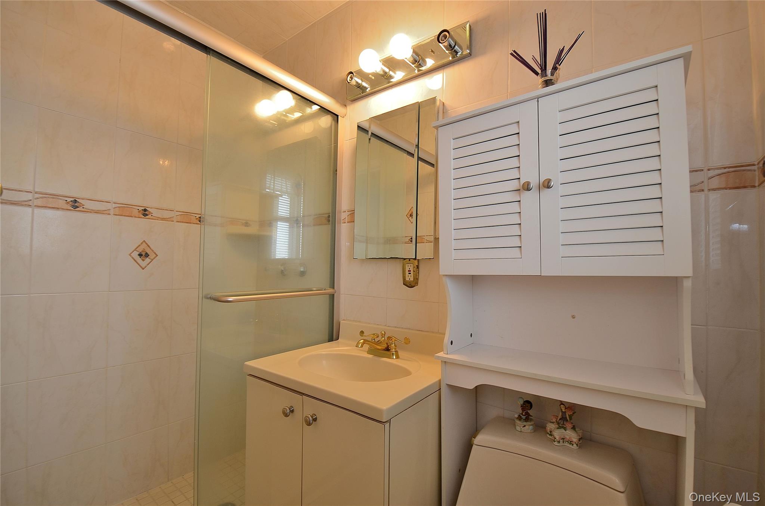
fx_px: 318
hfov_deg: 100.5
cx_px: 382
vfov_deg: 77.1
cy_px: 253
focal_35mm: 15
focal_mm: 10
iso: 100
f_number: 5
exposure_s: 1/6
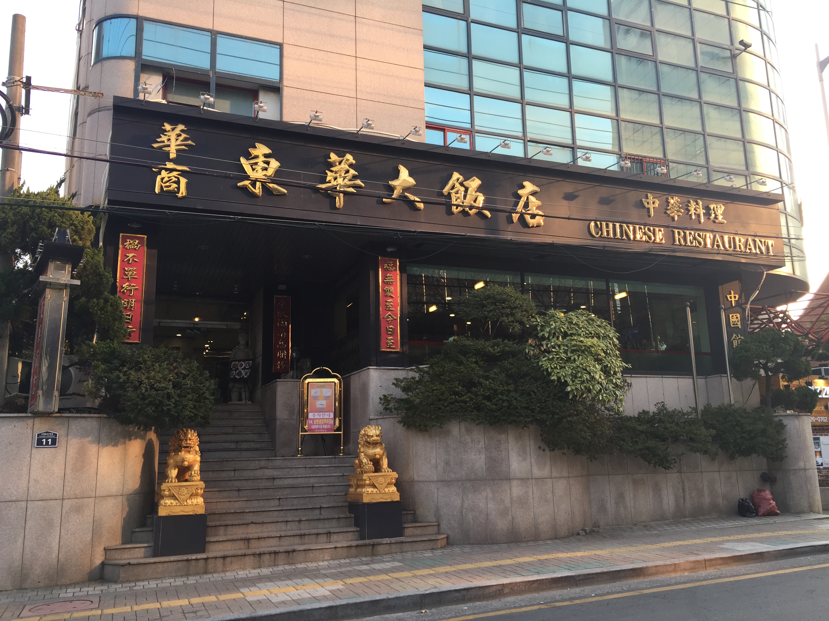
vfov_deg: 48.2
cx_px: 414
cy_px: 310
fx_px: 695
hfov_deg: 61.7
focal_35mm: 29
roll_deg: +1.4
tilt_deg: +11.4
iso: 32
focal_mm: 4.15
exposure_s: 1/153
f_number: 2.2
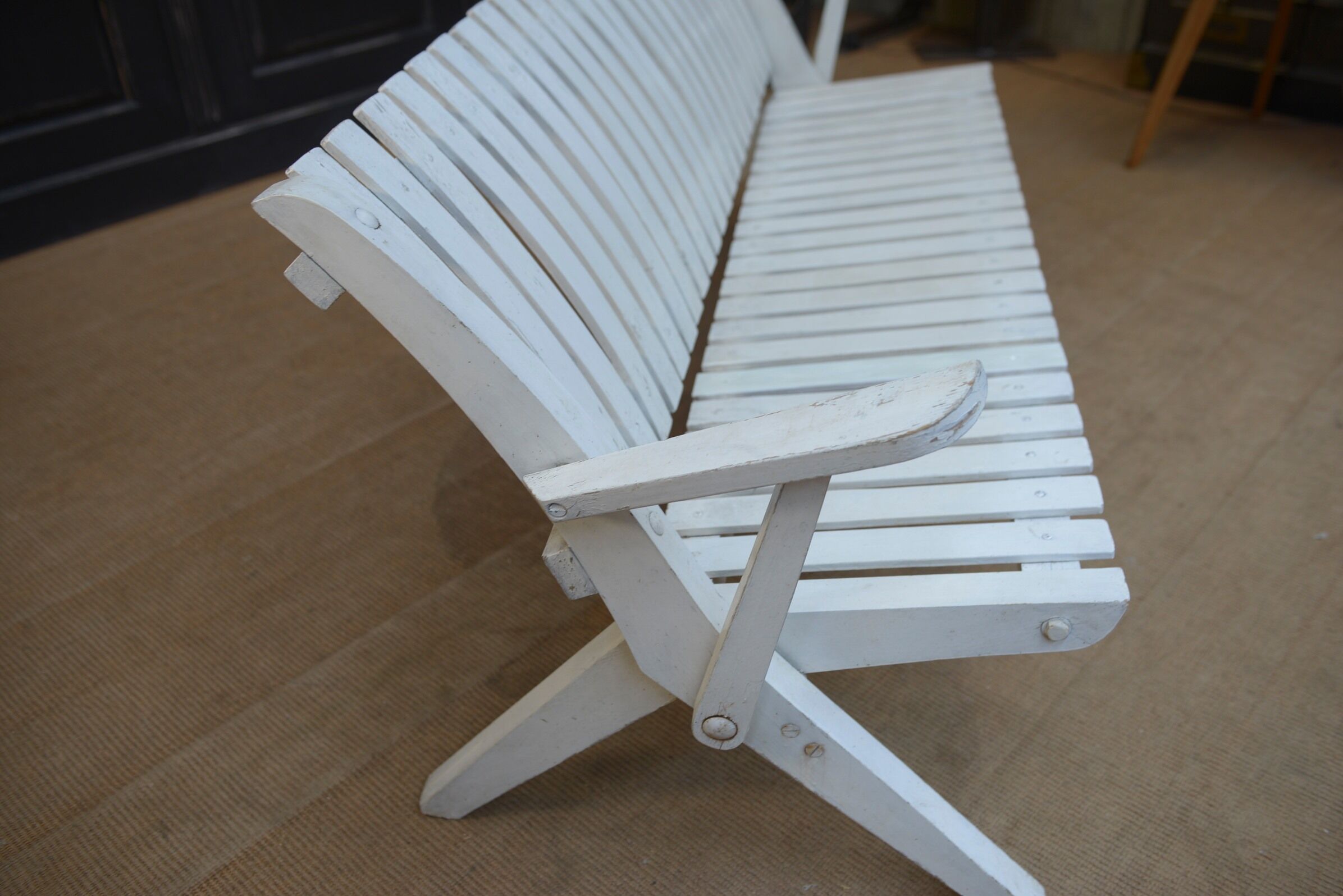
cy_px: 448
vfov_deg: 41.1
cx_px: 672
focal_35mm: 32
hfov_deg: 58.7
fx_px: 1194
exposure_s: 1/60
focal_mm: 32
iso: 200
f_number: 3.5
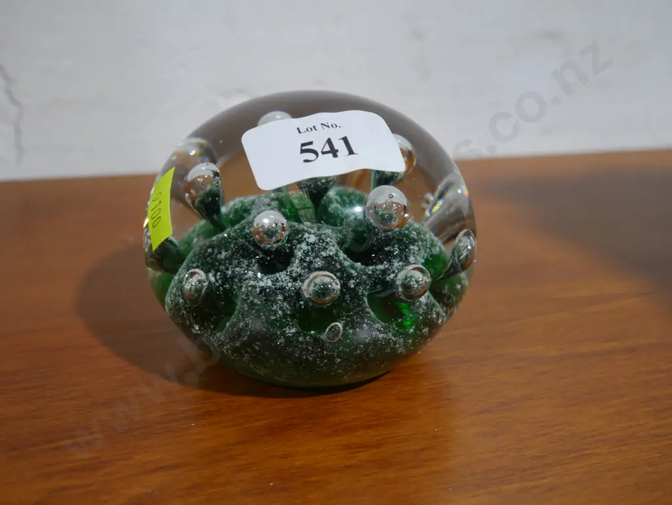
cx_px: 336
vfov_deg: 31.5
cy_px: 252
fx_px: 893
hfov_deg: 41.2
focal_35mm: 46
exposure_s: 1/60
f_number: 5.1
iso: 800
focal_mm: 23
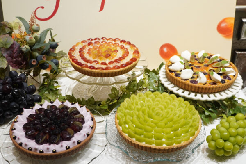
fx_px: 246
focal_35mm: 36
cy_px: 82
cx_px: 123
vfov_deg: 36.9
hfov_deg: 53.1
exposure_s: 1/50
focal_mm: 24
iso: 250
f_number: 4.5
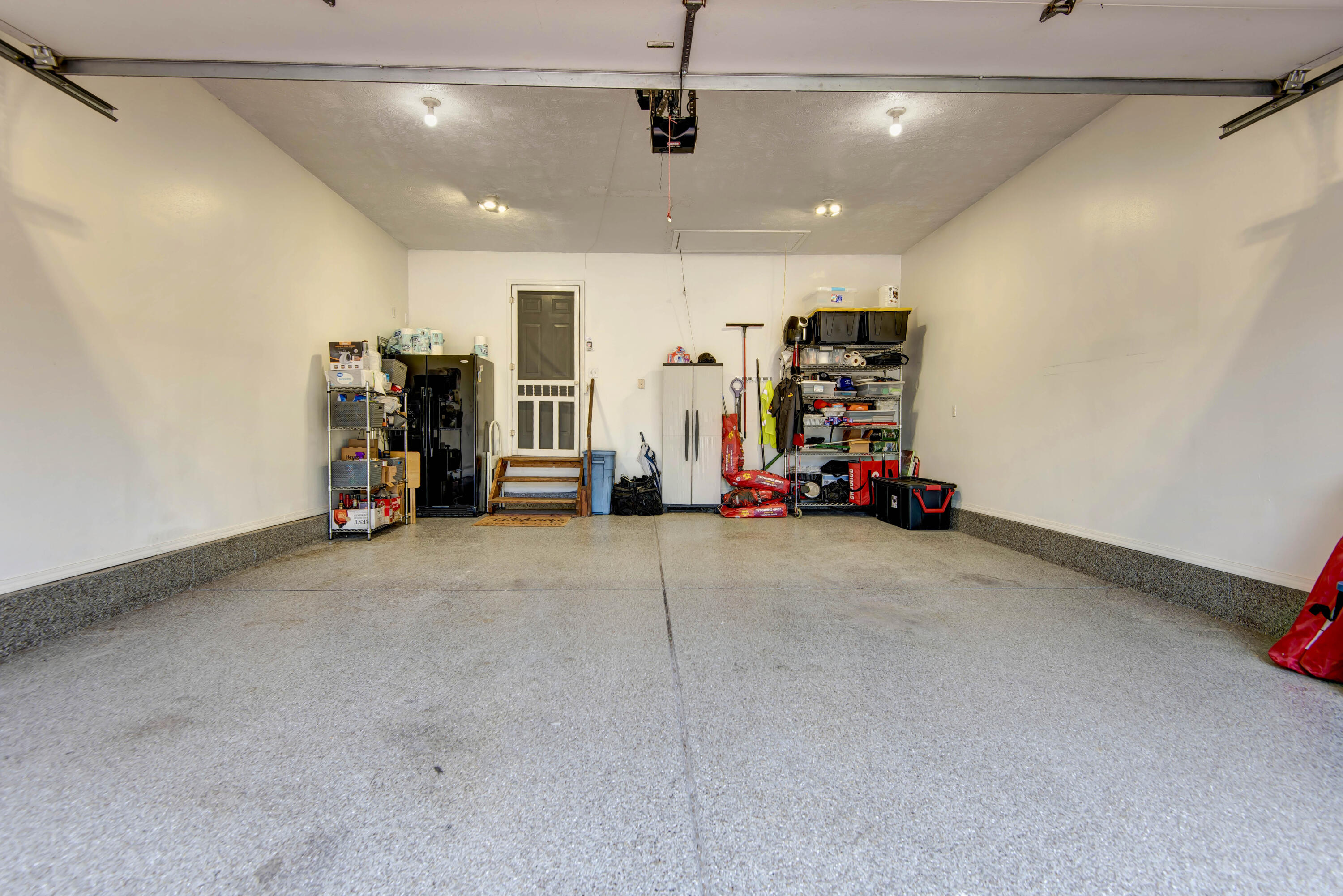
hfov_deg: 96.7
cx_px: 672
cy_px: 448
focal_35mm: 16
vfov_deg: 73.8
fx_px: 597
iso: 100
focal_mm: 16
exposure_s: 1/8
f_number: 6.7
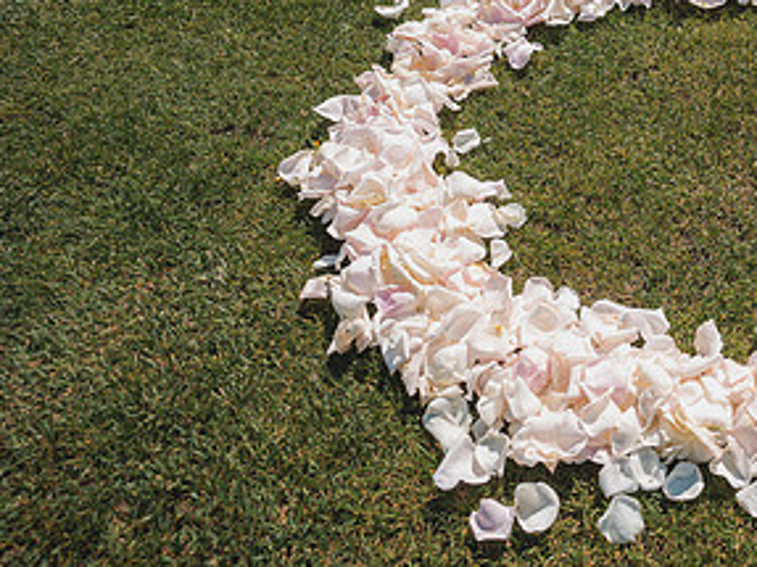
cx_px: 746
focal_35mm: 35
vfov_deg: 39.7
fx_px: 765
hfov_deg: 45.1
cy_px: 152
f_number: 2.8
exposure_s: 1/5000
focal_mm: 18
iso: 400
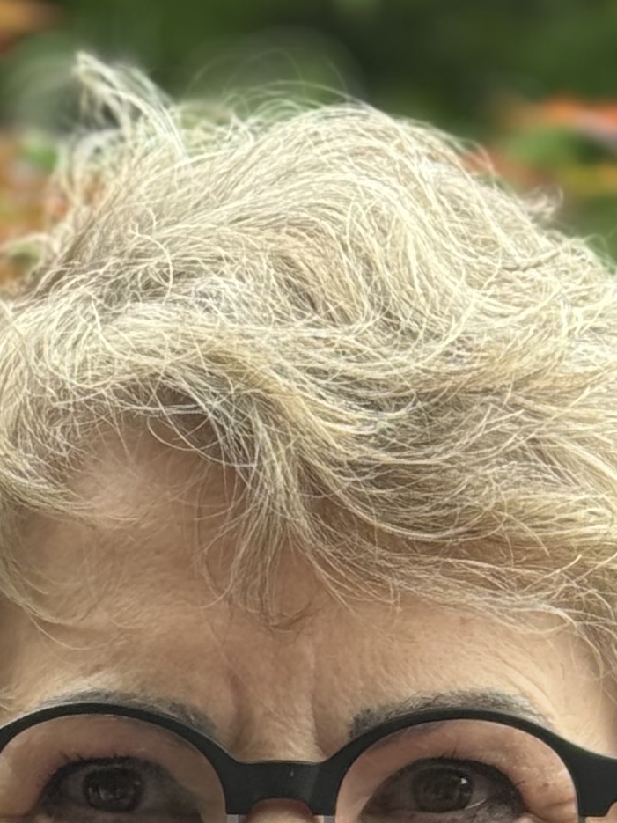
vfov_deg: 9.2
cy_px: 1358
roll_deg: +0.4
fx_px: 4921
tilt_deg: -5.3
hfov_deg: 7.2
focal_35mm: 207
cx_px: 283
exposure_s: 1/247
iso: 64
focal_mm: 6.76
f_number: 1.78
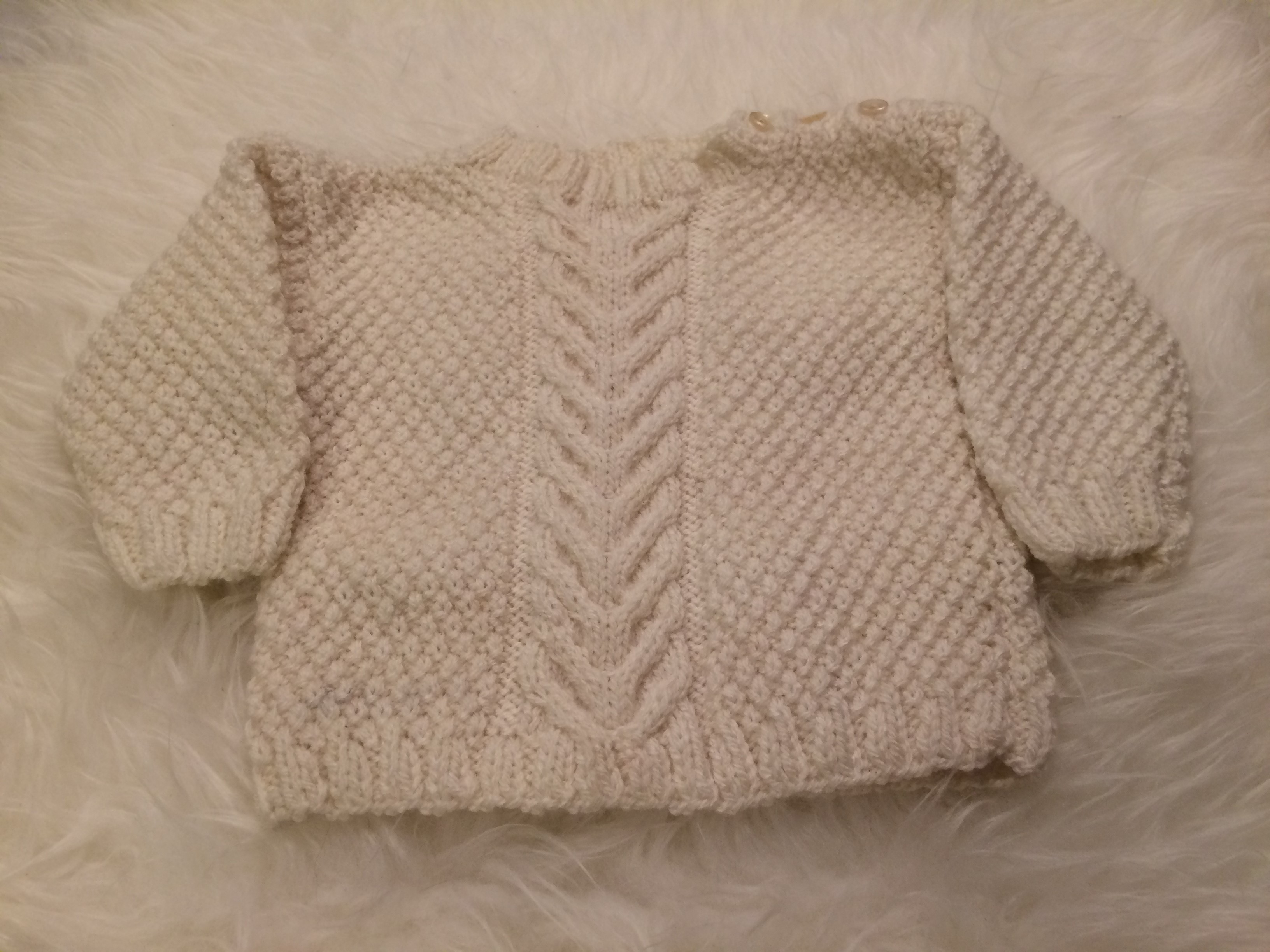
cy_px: 476
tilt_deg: -59.4
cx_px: 635
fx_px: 1064
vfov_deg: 48.2
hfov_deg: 61.7
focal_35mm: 29
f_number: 2.2
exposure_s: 1/33
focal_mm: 4.15
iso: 50
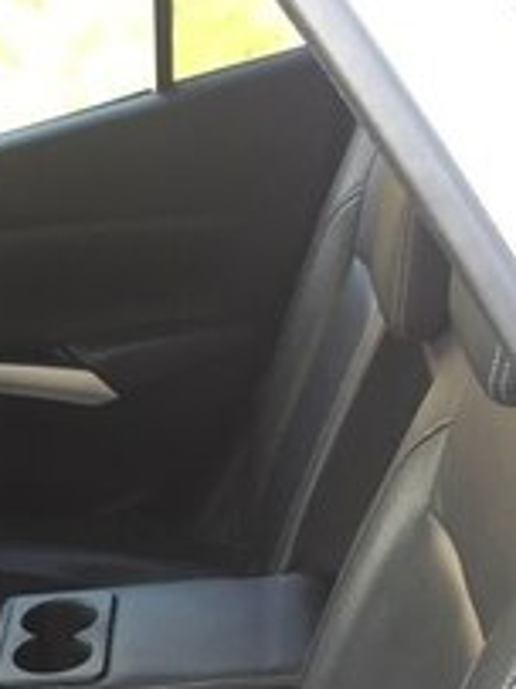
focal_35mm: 71
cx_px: -71
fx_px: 1413
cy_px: 808
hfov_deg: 19.7
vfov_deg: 25.0
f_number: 2.2
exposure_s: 1/33
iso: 50
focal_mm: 4.15
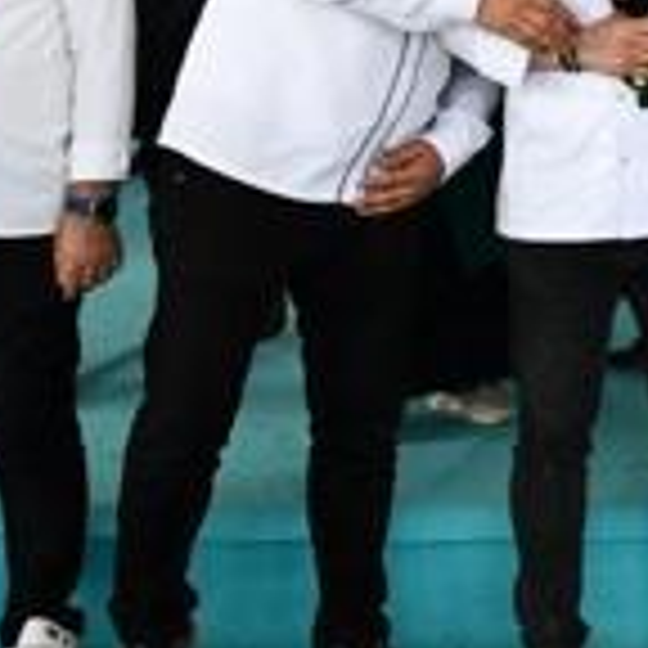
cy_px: -108
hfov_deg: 16.6
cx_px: 1172
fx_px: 1843
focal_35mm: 87
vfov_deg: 19.0
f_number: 6.3
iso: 1600
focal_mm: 24
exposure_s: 1/400
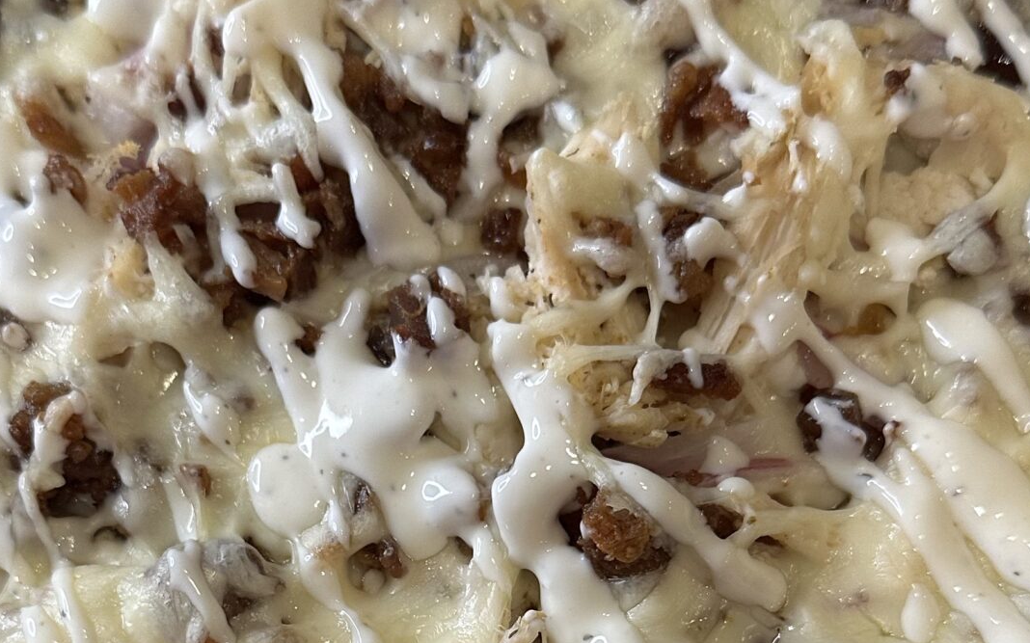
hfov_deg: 33.4
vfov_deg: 20.4
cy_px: 677
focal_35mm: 61
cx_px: 426
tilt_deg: -78.1
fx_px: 1712
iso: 200
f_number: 1.78
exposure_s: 1/120
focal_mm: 6.86
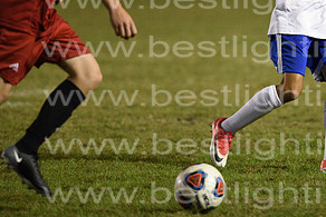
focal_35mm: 596
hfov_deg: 3.5
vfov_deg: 2.3
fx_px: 5400
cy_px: 25
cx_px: 297
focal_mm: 300
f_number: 3.2
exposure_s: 1/800
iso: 8000
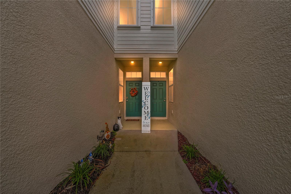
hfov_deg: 112.6
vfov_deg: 90.1
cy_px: 97
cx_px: 146
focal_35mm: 12
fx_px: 97
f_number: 7.1
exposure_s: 1/60
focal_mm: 12
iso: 800
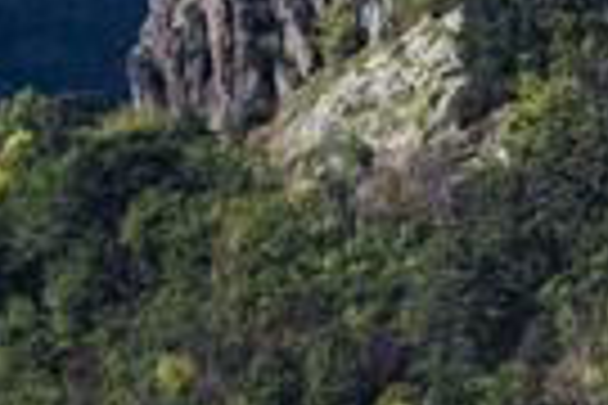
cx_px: 1202
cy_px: -266
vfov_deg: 1.1
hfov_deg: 1.6
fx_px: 21397
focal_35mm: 1267
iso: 100
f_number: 5.3
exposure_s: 1/800
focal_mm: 190
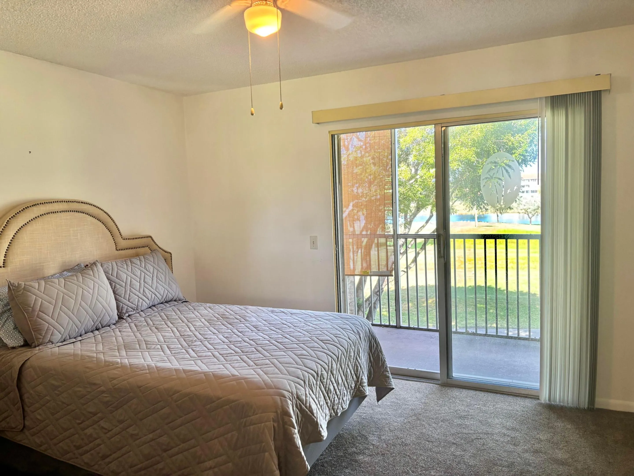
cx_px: 317
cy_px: 238
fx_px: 476
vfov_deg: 53.1
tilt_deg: -3.8
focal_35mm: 26
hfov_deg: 67.3
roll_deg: +2.0
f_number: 1.6
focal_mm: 5.96
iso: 100
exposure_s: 1/120
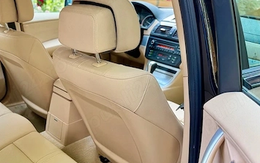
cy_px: 98
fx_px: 305
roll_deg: +1.6
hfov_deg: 43.8
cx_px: 49
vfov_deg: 29.8
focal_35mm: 43
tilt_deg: -22.1
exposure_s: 1/121
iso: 160
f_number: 1.78
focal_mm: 6.76
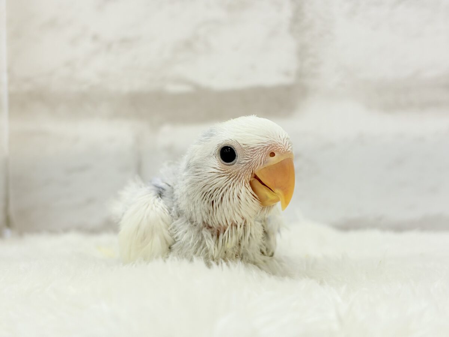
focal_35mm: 52
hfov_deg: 36.8
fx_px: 674
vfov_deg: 28.0
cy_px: 168
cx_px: 224
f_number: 1.6
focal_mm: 5.96
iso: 32
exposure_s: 1/50
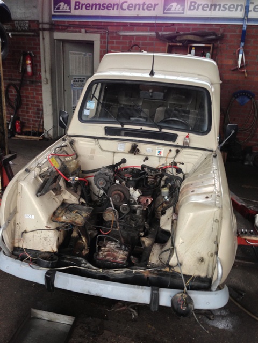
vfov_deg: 55.4
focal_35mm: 33
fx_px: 328
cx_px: 129
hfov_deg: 42.9
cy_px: 172
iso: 125
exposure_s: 1/20
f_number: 2.4
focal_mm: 4.13
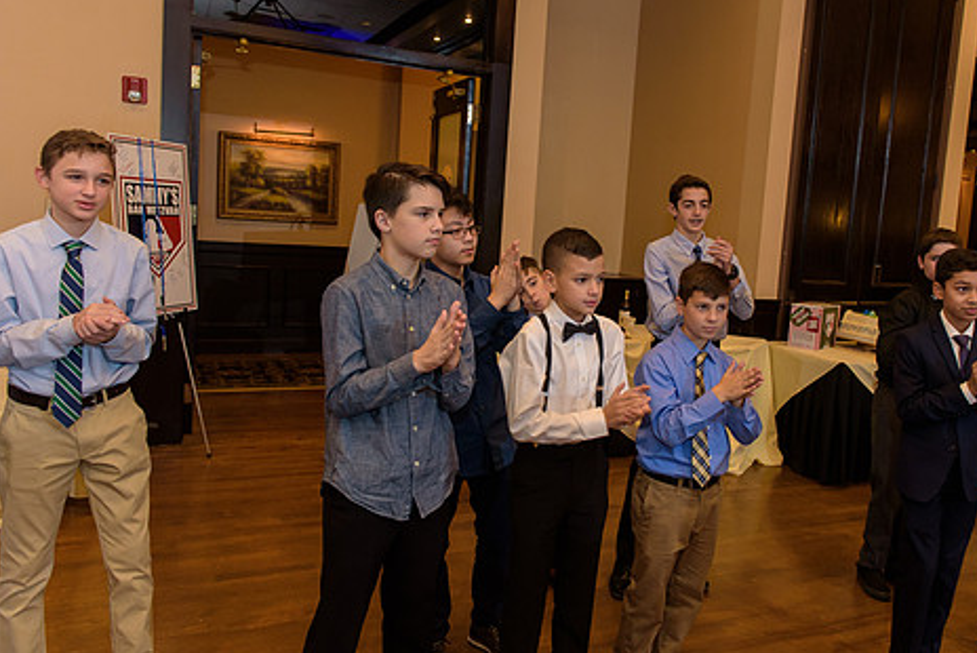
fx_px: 815
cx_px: 575
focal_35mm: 30
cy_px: 302
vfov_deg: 43.6
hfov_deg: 61.5
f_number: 3.2
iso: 1600
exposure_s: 1/125
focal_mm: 24
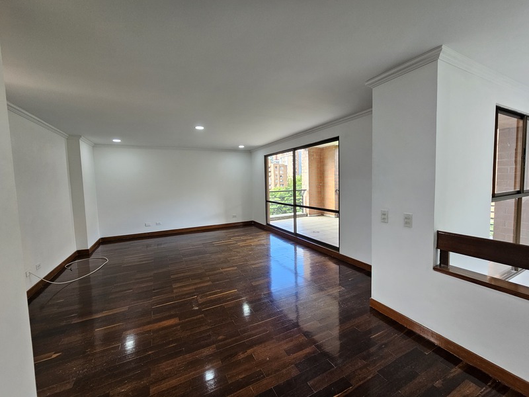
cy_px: 198
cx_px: 264
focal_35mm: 13
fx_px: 199
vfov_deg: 89.9
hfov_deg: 106.2
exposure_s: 1/60
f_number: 2.2
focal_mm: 2.2
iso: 80
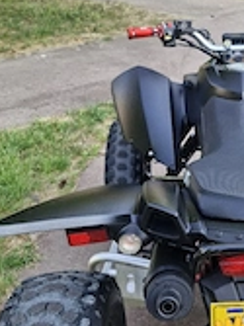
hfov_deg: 24.9
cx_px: 262
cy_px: 156
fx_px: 518
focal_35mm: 55
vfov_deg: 35.0
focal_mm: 5.54
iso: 50
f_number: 1.8
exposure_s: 1/182
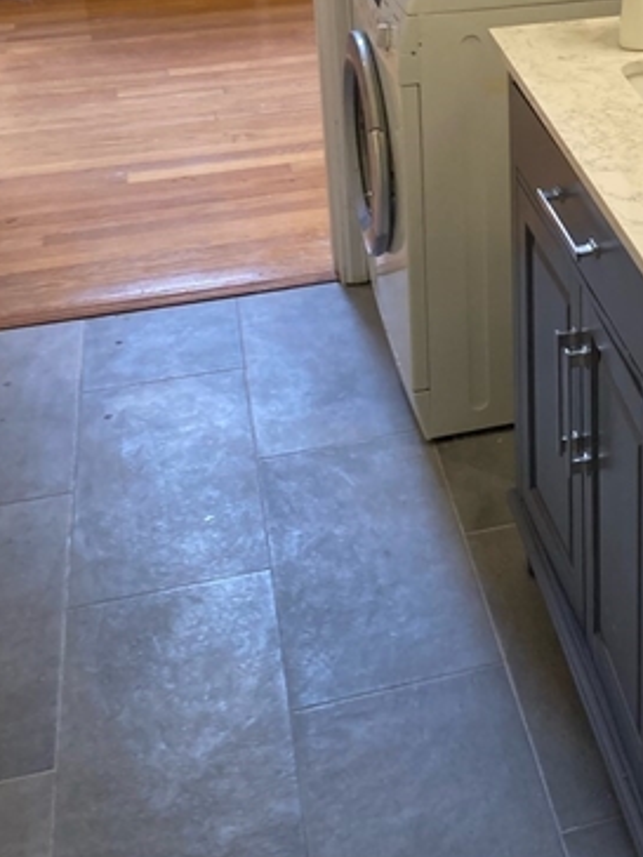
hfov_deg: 23.6
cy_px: 7
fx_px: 1461
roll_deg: -1.9
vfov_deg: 30.5
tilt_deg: -19.5
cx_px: 664
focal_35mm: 59
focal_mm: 3.99
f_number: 1.8
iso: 64
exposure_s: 1/60
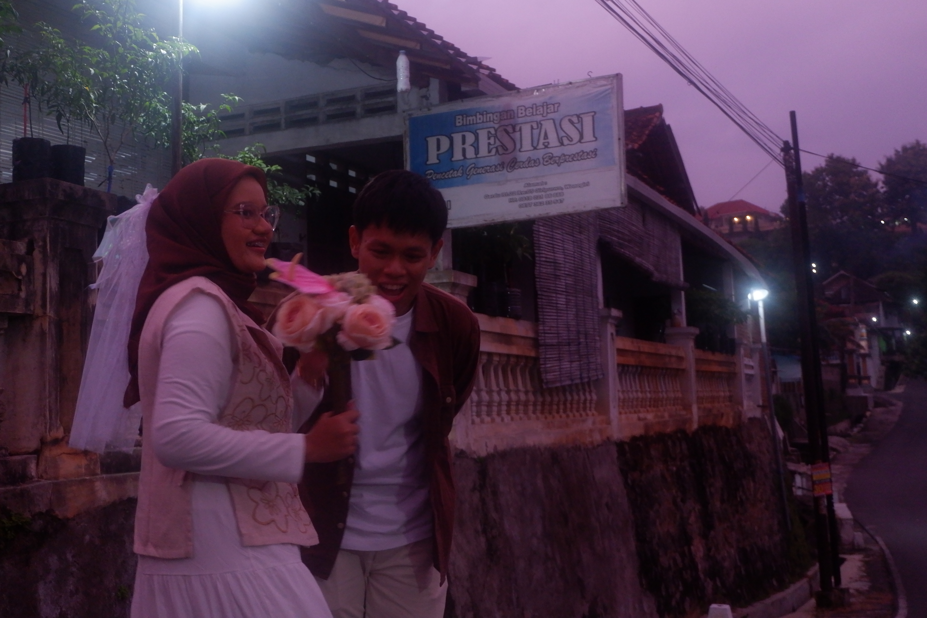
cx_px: 464
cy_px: 309
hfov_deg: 46.4
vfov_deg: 31.9
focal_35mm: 42
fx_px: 1081
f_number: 4.5
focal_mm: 28.2
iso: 2000
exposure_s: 1/25
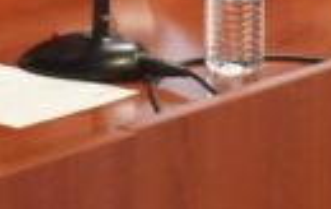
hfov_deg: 7.4
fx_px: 2496
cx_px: -247
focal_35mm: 276
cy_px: -184
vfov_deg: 4.7
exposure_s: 1/160
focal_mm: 46
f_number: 4
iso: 6400
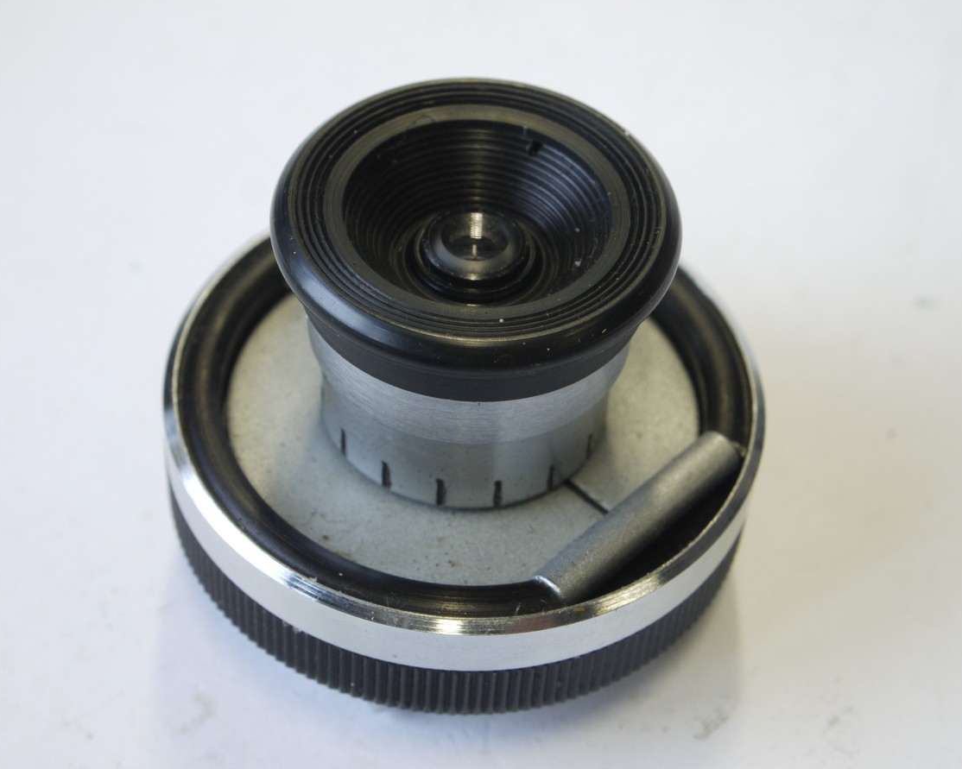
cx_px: 498
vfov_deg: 18.7
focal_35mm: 82
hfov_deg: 23.3
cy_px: 385
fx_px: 2334
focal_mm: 39
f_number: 11
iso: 400
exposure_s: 1/13
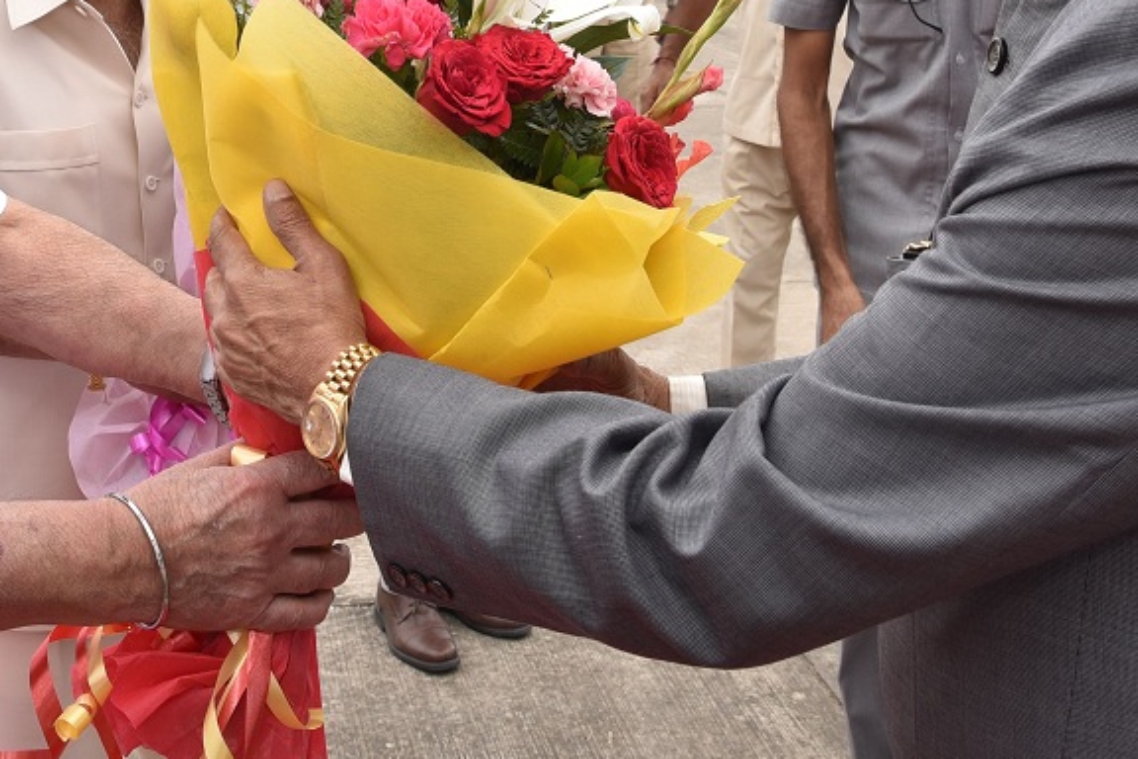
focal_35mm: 50
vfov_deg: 25.9
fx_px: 1580
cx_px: 458
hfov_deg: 39.4
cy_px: 45
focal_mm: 24
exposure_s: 1/200
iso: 250
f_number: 10
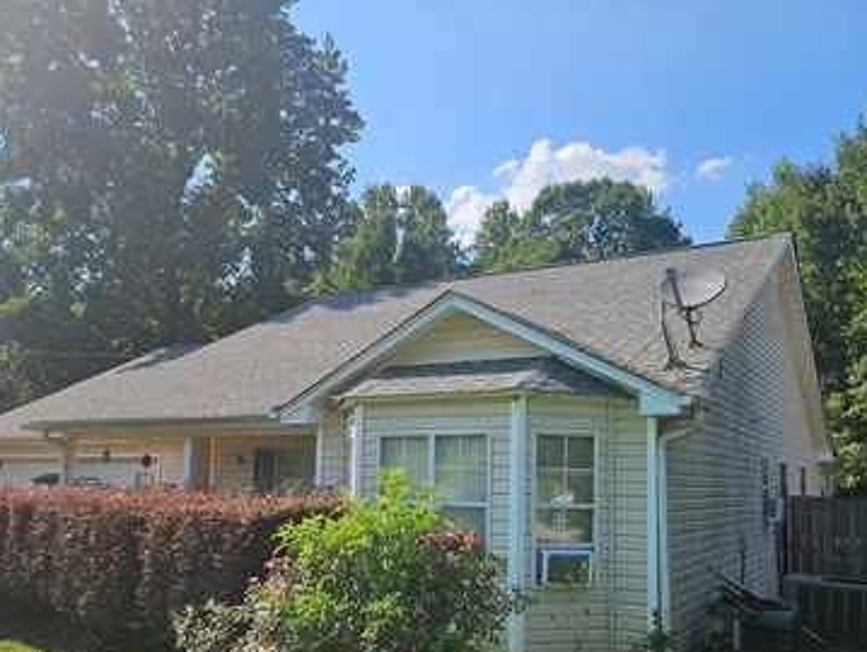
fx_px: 802
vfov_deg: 43.9
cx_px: 440
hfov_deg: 56.8
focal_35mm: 32
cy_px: 407
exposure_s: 1/1593
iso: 25
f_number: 1.8
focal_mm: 5.4
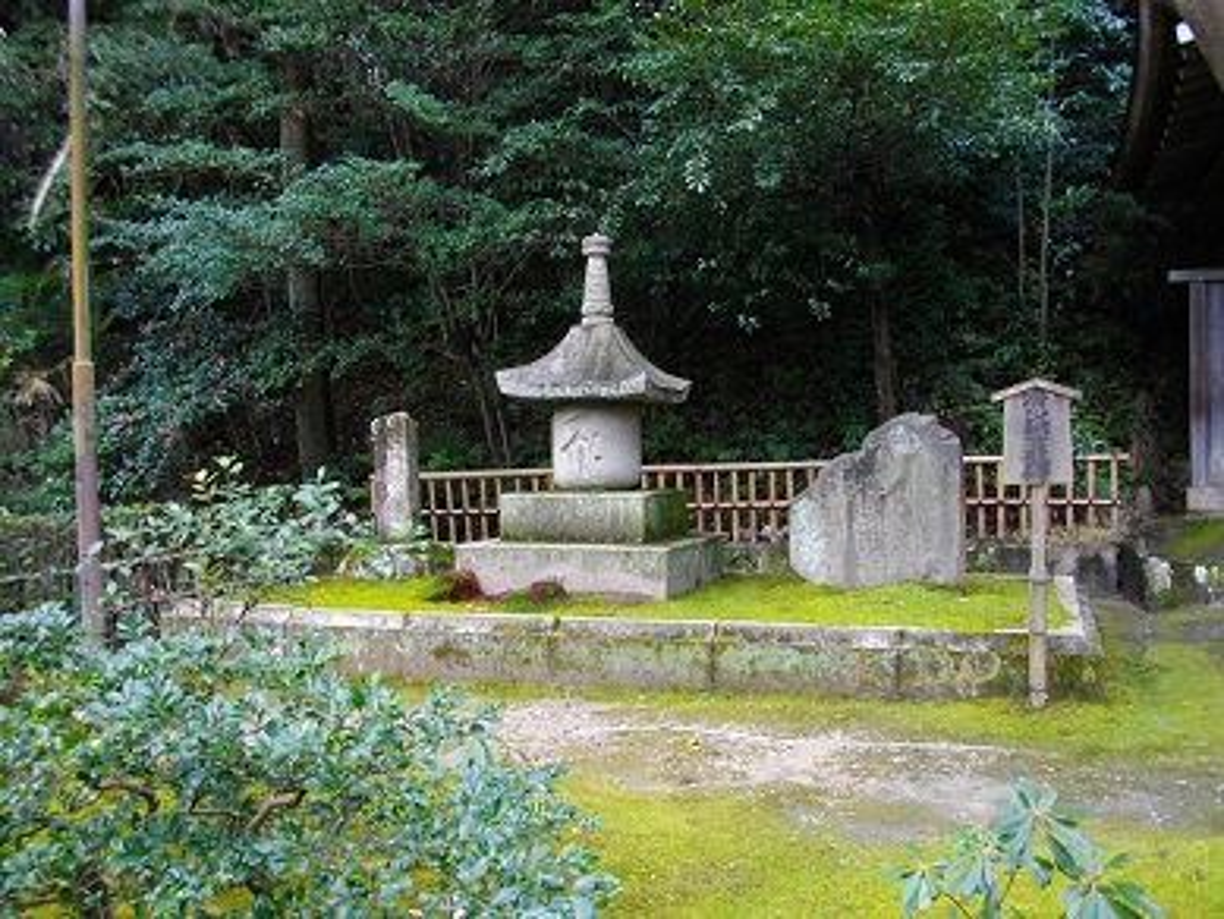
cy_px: 460
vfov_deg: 44.2
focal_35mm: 32
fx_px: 1132
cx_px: 612
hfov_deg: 56.8
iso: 216
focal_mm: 5.7
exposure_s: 1/50
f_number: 2.9
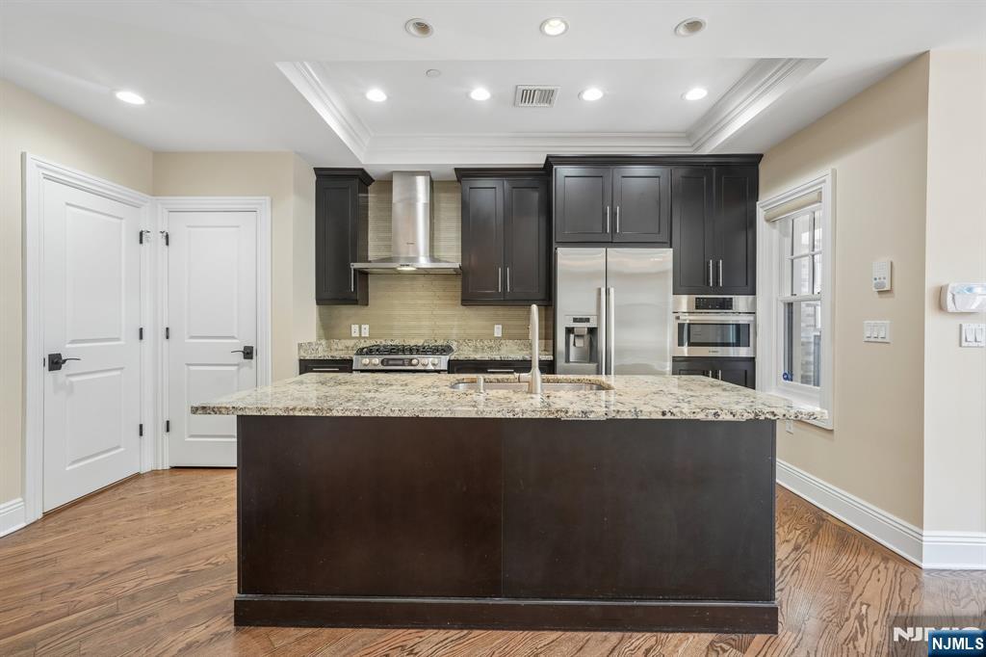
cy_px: 328
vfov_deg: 73.7
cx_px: 493
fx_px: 438
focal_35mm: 16
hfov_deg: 96.8
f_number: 9
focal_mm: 16
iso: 400
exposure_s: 1/8
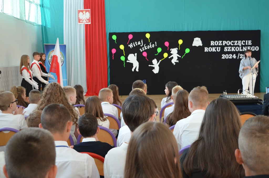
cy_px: 89
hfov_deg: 36.9
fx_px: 403
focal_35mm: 54
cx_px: 134
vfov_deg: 24.9
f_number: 5
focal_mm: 36
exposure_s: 1/100
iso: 400
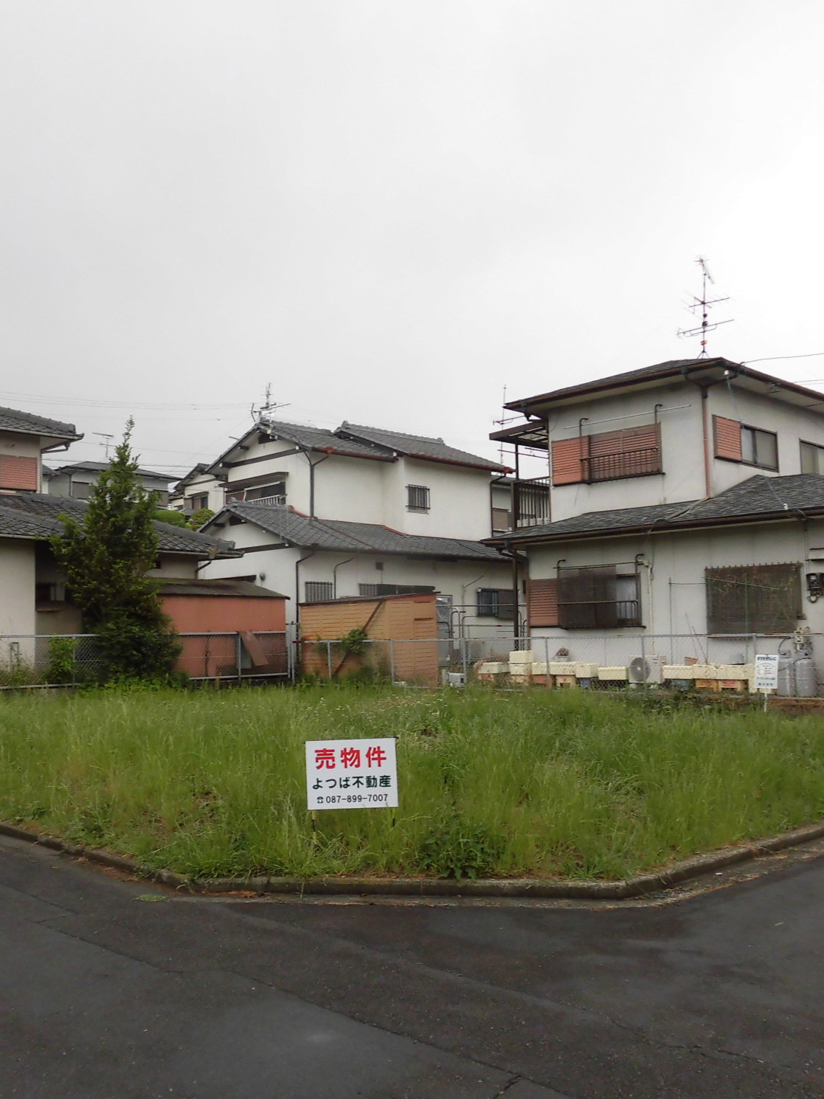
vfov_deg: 55.3
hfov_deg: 42.9
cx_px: 364
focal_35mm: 33
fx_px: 1047
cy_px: 554
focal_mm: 4.3
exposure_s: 1/125
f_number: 3.1
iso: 100
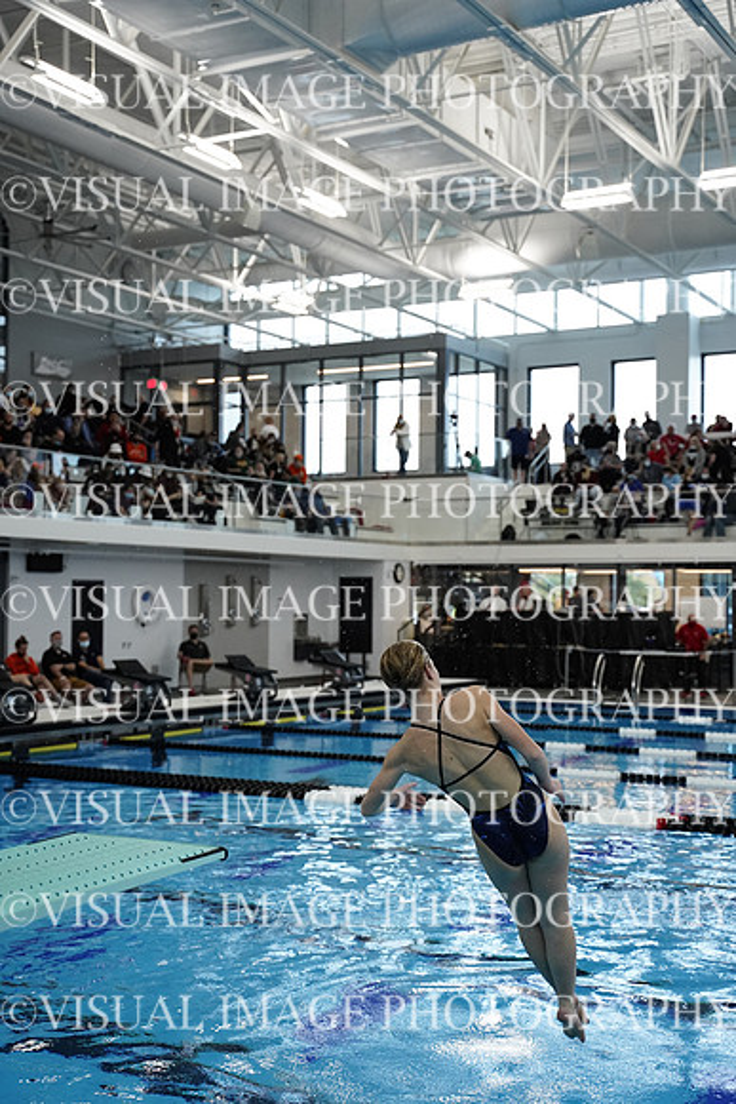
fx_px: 1502
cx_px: 368
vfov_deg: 40.3
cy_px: 552
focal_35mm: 49
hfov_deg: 27.5
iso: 4000
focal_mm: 49
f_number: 3.2
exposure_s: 1/1250
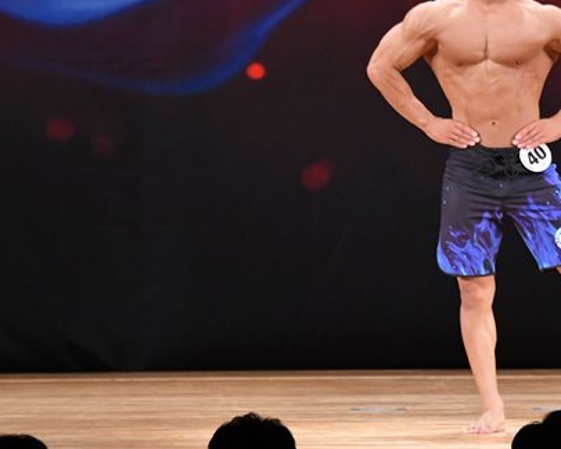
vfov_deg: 4.0
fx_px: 6475
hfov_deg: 5.0
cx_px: 497
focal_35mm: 390
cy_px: 168
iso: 3200
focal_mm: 145
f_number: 5.6
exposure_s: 1/400
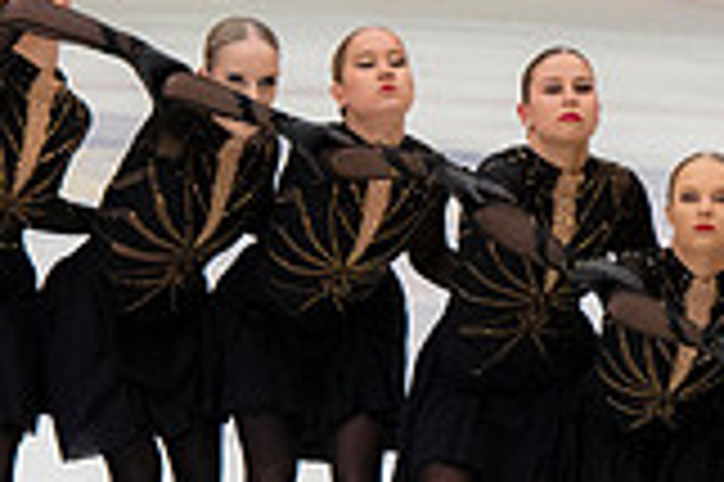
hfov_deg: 2.5
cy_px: 286
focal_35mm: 837
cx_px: 958
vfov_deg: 1.6
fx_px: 16816
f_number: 5.6
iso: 1600
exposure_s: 1/320
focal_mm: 155
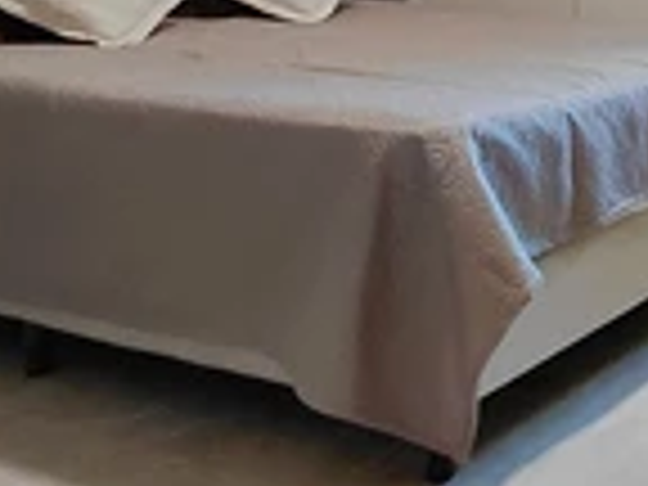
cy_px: -99
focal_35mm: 49
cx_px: 819
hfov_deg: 31.2
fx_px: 917
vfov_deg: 26.4
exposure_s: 1/60.2
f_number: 2.2
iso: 160
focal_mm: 1.64
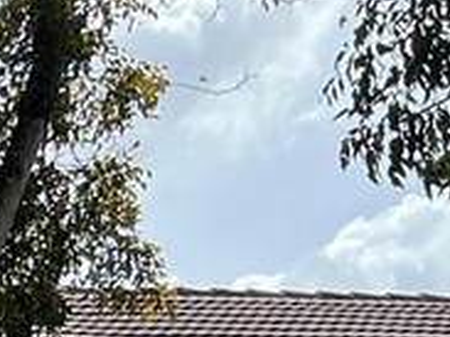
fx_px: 2364
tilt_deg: -5.1
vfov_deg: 7.1
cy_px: 1085
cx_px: -866
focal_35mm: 182
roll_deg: +1.0
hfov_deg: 9.0
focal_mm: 5.7
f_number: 1.5
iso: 50
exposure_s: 1/2457
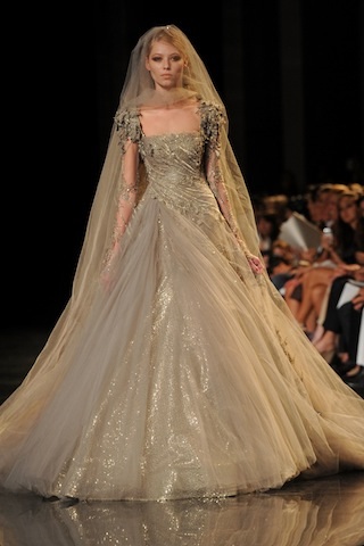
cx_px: 182
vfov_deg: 10.3
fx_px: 3033
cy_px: 273
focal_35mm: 200
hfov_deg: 6.9
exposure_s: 1/250
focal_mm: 200
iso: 1600
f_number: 5
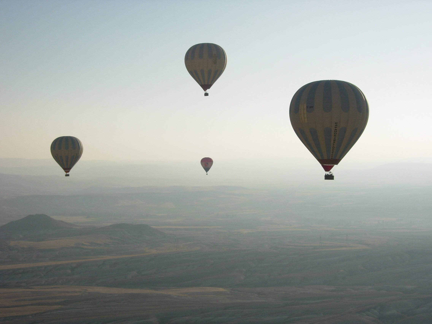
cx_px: 216
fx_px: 761
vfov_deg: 24.0
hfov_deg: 31.7
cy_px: 162
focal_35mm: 61
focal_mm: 12.7
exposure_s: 1/912
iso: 79
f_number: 5.9
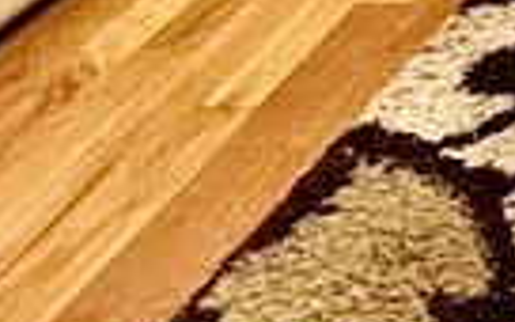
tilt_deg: -2.3
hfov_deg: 14.3
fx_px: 1460
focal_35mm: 104
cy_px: -803
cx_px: 1200
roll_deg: +1.1
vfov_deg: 8.8
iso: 500
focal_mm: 1.57
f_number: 1.8
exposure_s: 1/60
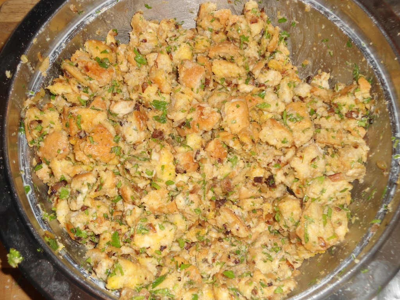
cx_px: 200
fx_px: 508
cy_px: 150
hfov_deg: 42.9
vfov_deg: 32.9
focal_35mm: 44
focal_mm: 7.9
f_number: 3.5
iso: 80
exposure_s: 1/50
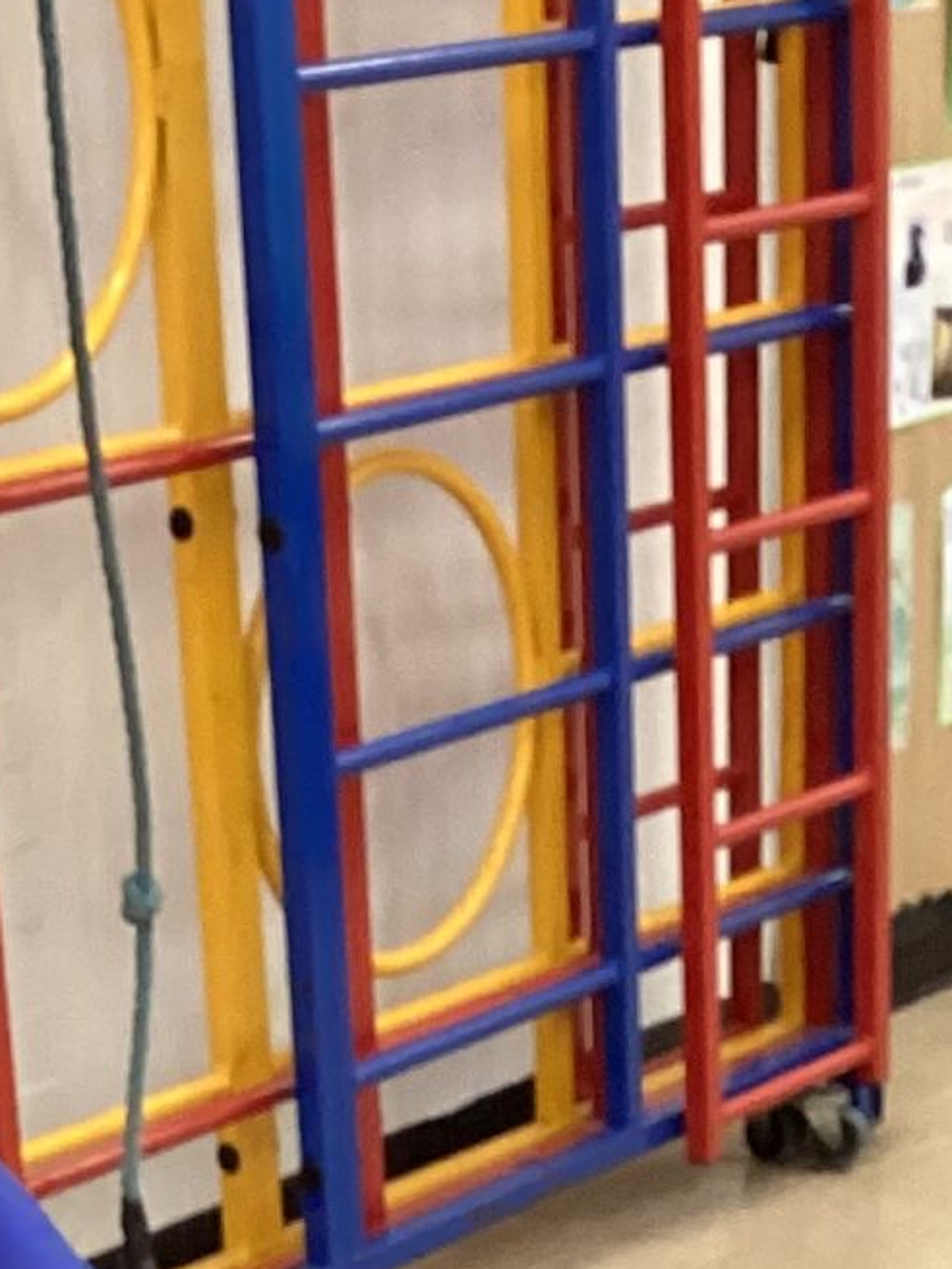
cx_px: 629
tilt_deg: -31.1
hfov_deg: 12.2
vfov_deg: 14.0
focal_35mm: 121
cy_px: 2455
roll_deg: +2.6
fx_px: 4437
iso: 160
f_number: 2.4
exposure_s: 1/50
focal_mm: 3.3
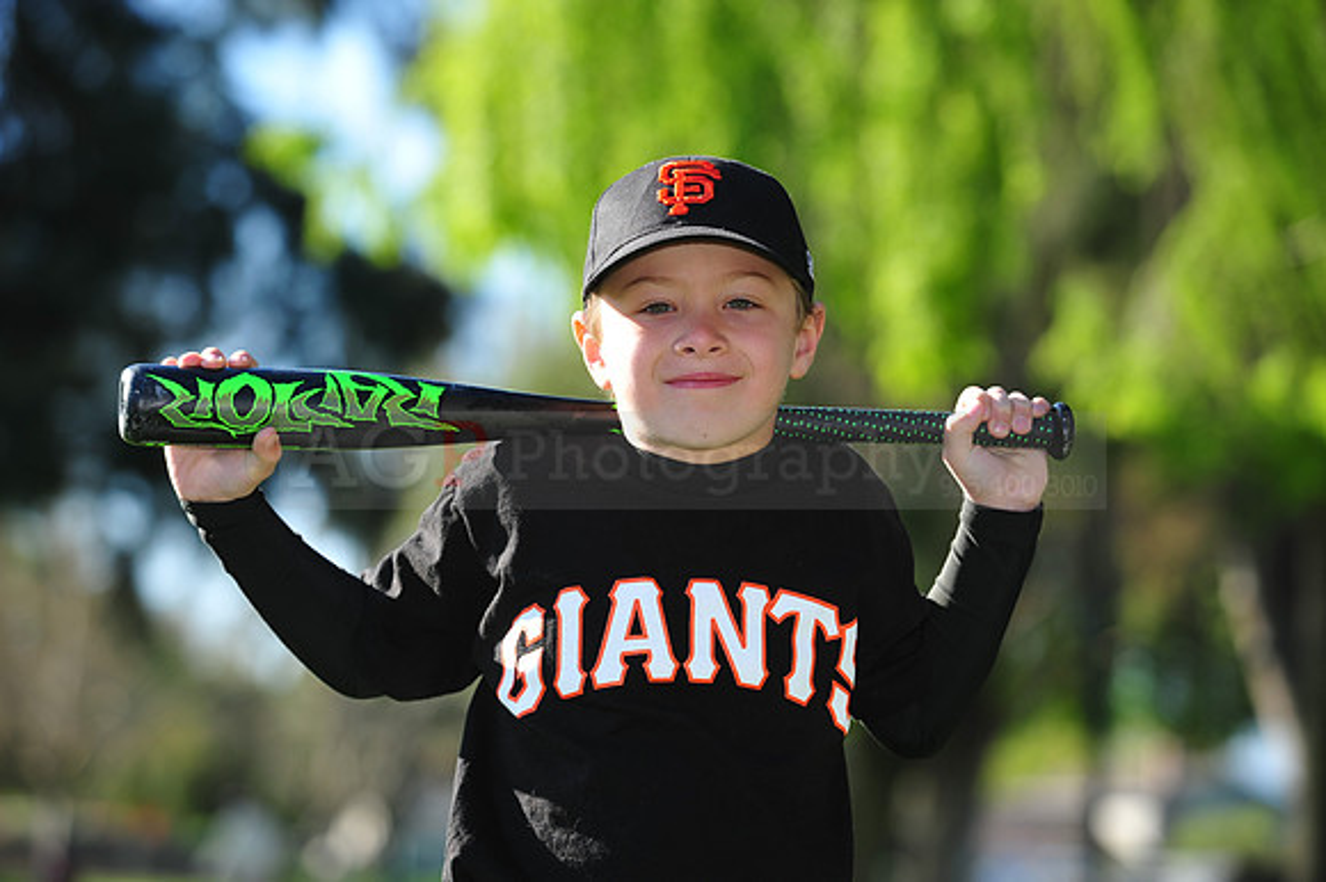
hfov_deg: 14.2
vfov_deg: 9.5
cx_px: 663
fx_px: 5338
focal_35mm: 145
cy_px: 441
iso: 200
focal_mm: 145
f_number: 5
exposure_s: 1/400
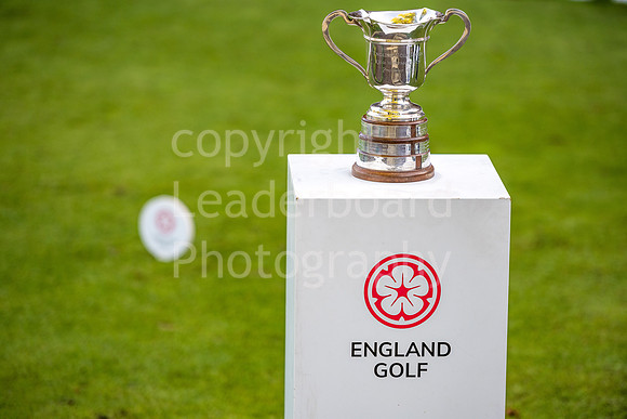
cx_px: 314
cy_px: 210
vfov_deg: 8.3
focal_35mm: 165
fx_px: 2874
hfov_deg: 12.4
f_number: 2.8
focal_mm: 165
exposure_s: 1/640
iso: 500
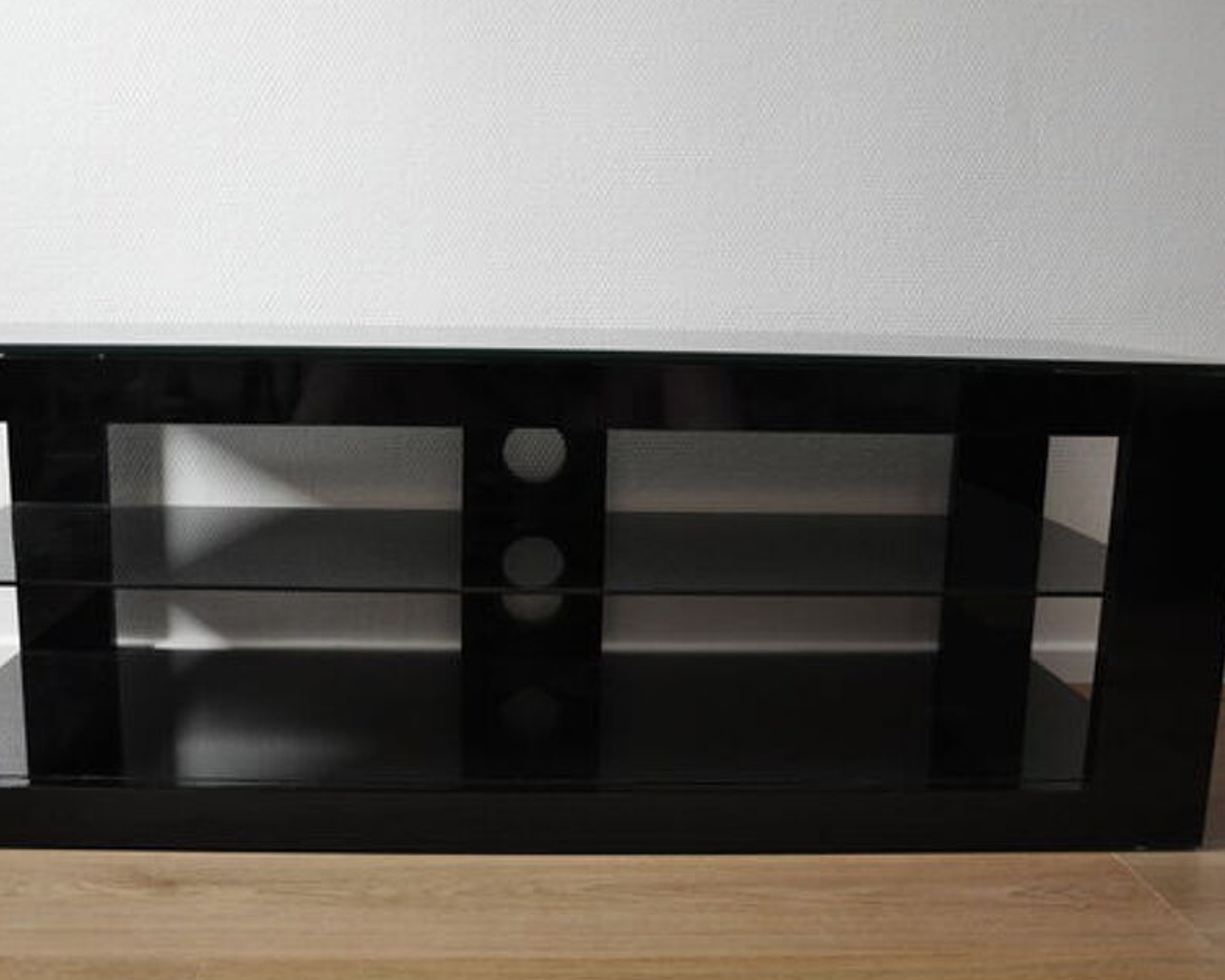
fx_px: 1363
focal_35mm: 38
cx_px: 539
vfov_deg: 39.6
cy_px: 498
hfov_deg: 48.3
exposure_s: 1/15
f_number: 3.8
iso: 800
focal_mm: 21
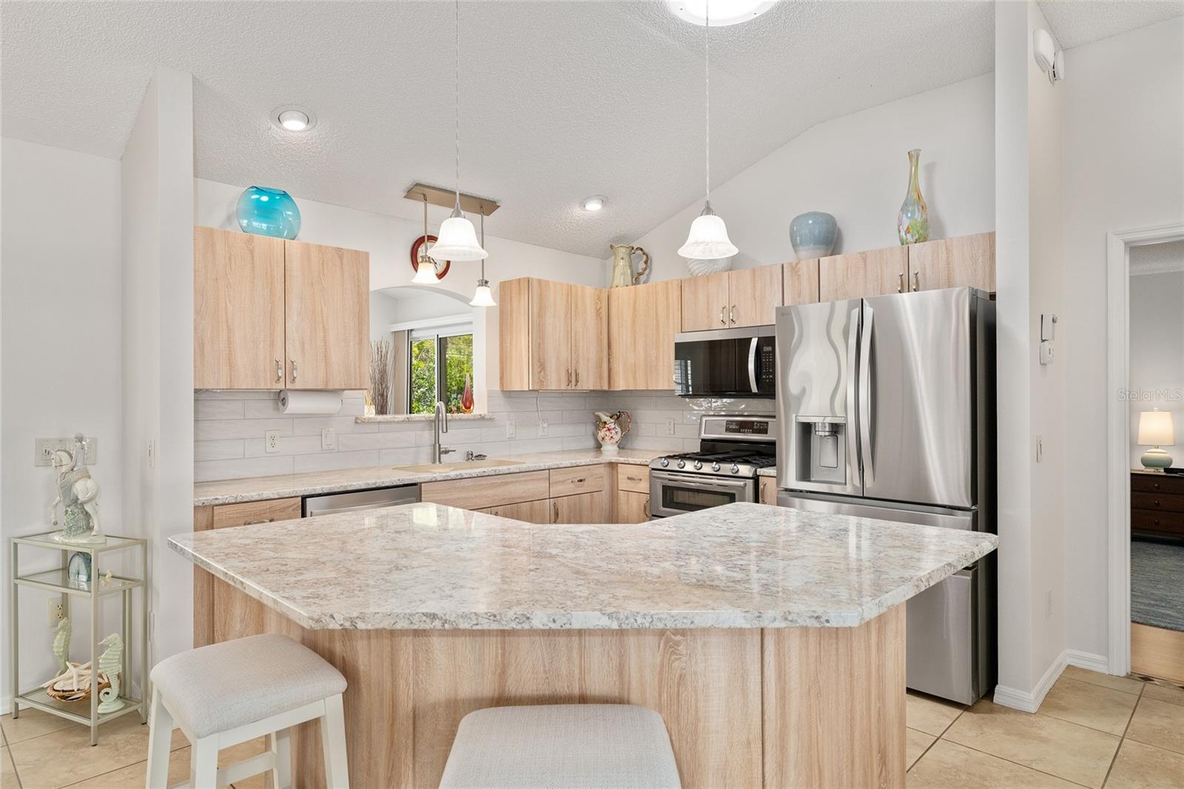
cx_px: 592
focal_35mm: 21
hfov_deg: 81.2
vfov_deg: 59.5
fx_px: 690
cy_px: 394
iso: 400
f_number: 8
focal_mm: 21
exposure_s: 1/20
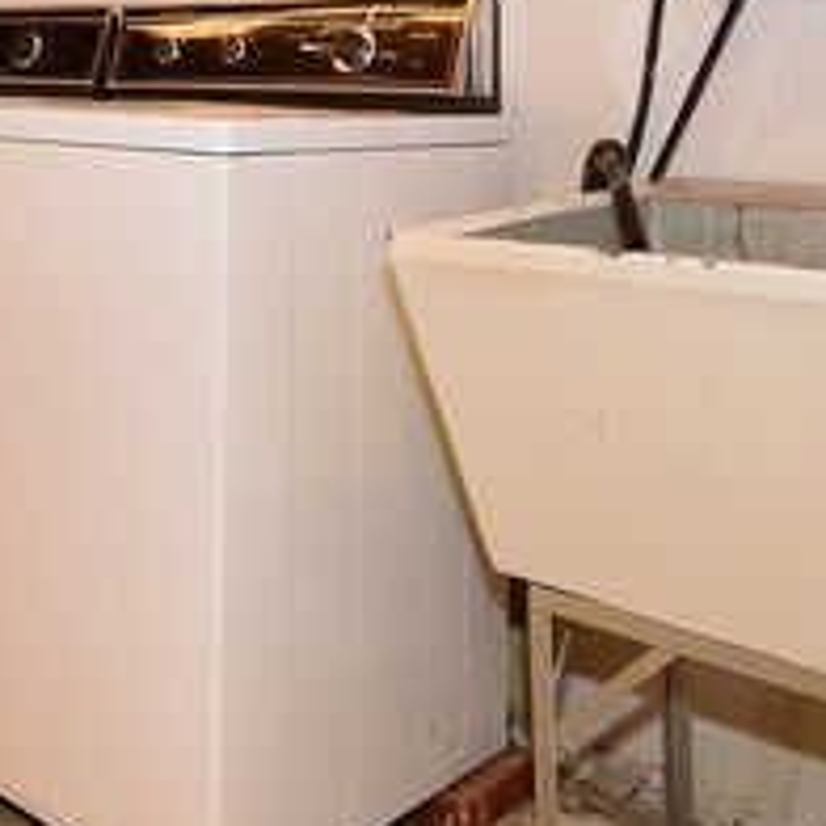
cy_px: 61
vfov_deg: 32.1
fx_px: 1350
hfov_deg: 31.4
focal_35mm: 50
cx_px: -8
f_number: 9
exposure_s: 1/60
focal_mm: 12
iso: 2500
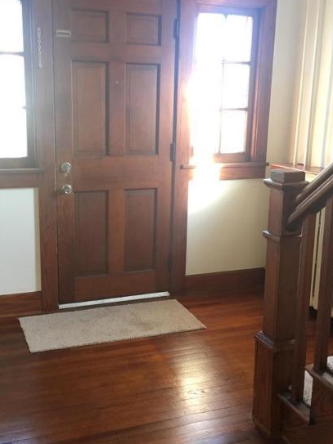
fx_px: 526
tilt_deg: -11.1
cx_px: 149
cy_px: 226
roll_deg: -0.5
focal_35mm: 41
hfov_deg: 35.1
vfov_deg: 45.8
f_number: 2.2
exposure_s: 1/30
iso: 125
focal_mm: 4.15
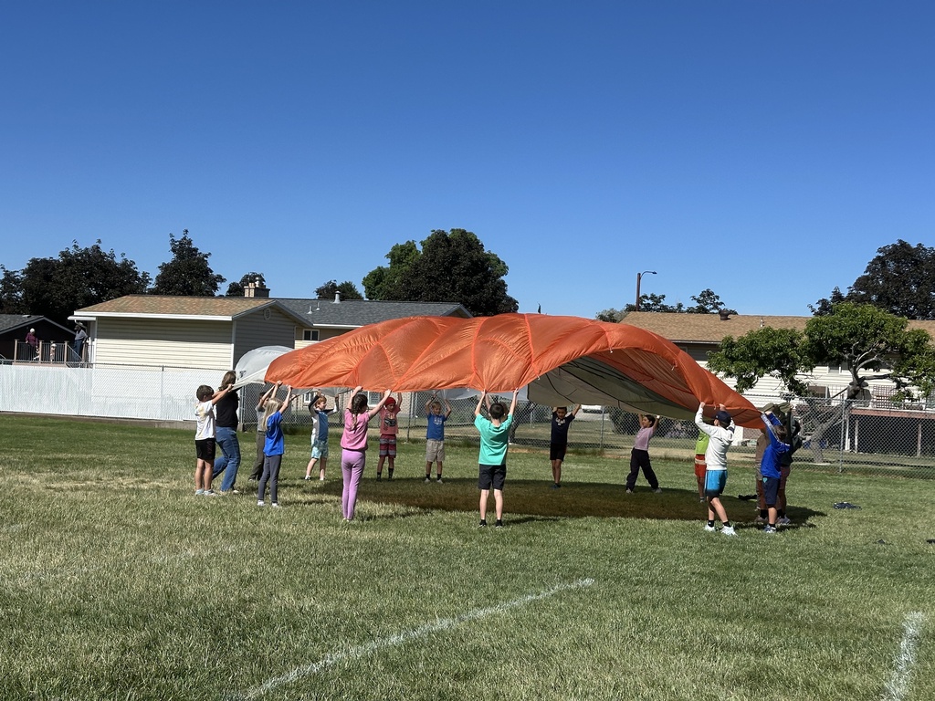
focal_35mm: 48
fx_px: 1297
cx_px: 468
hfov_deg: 39.7
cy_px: 350
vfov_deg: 30.3
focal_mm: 6.86
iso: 64
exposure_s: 1/5882
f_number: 1.78
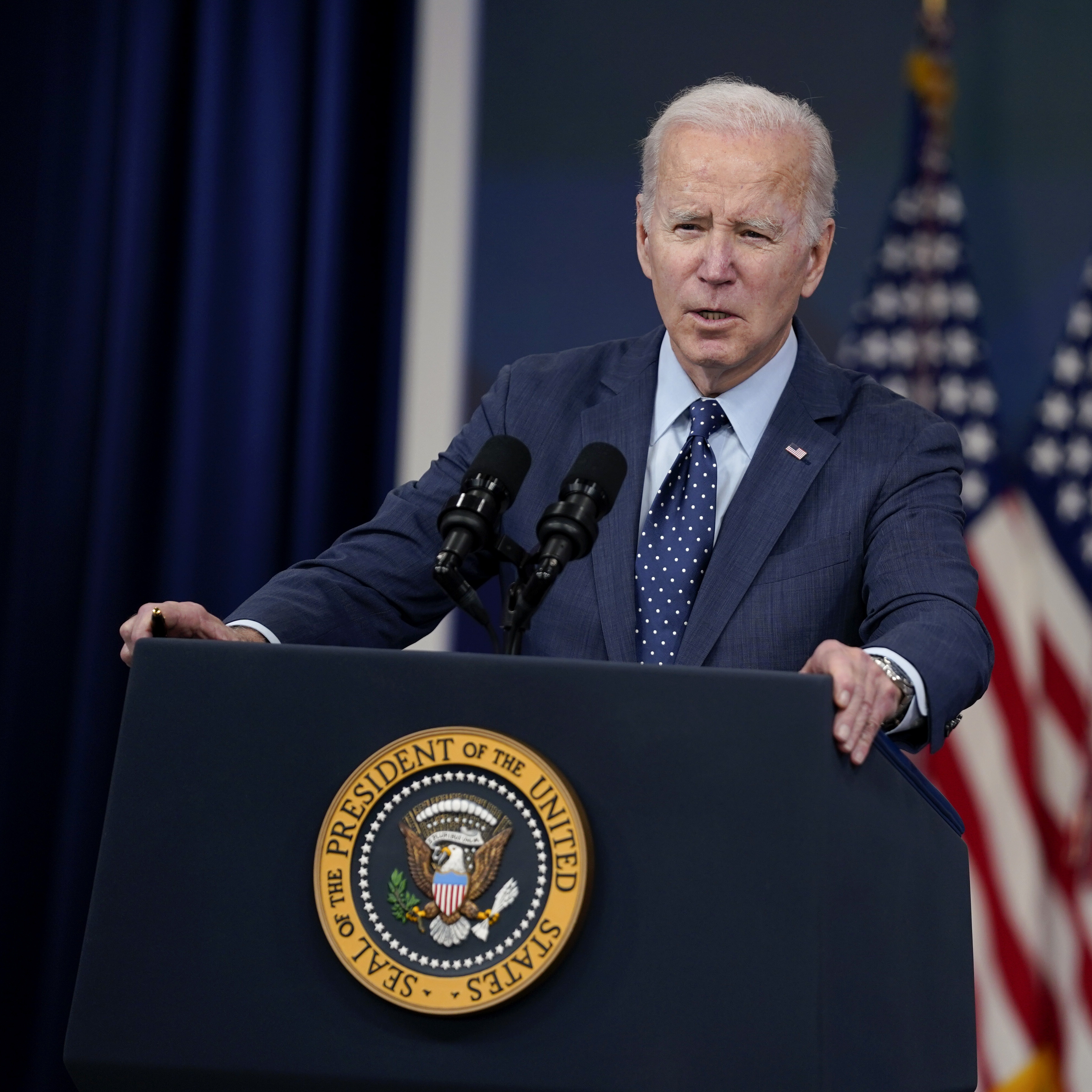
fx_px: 9137
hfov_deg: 6.8
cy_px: 546
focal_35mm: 256
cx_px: 779
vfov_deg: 6.8
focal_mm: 200
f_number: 2.8
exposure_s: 1/250
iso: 800
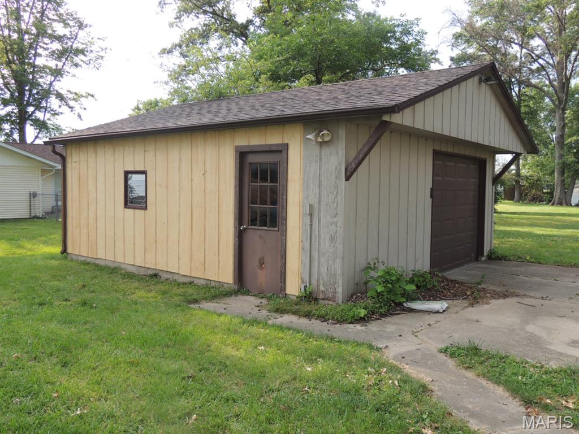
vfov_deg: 46.8
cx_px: 290
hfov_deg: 60.0
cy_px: 217
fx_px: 502
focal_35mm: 30
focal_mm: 5.3
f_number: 3.1
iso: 100
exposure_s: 1/250
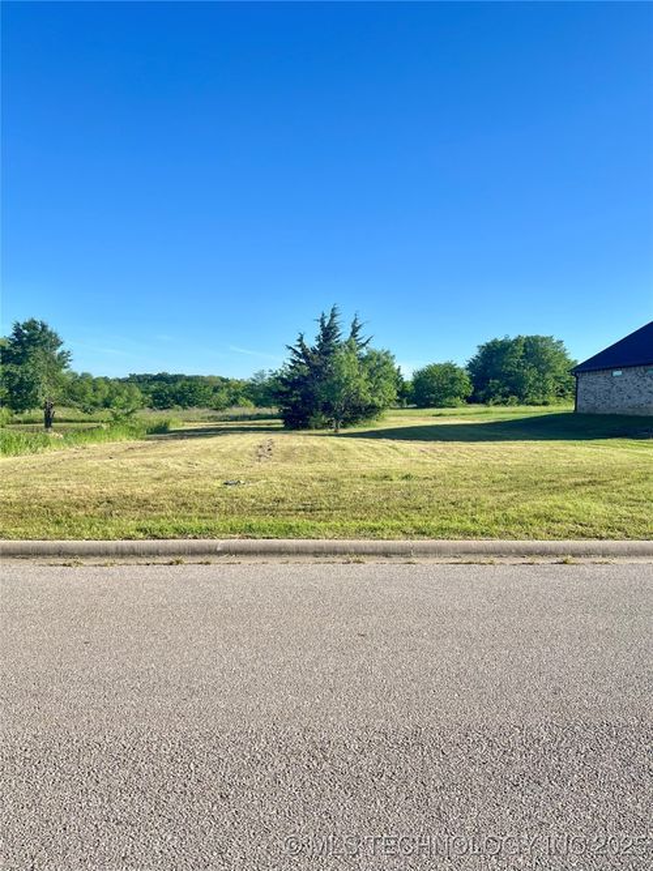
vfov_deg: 67.3
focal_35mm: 26
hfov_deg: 53.0
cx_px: 326
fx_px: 654
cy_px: 436
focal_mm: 5.7
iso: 50
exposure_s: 1/1901
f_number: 1.5
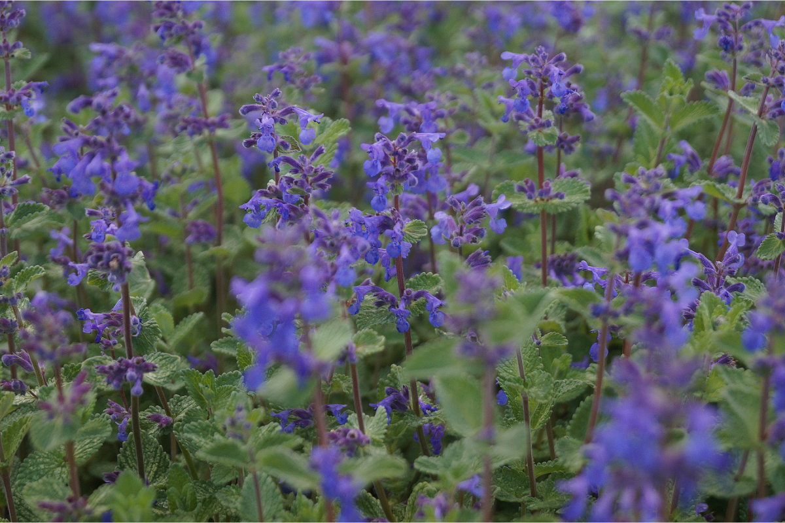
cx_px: 392
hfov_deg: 24.6
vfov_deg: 16.6
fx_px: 1799
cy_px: 262
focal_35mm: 82
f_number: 5.6
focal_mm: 55
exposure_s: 1/160
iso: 320
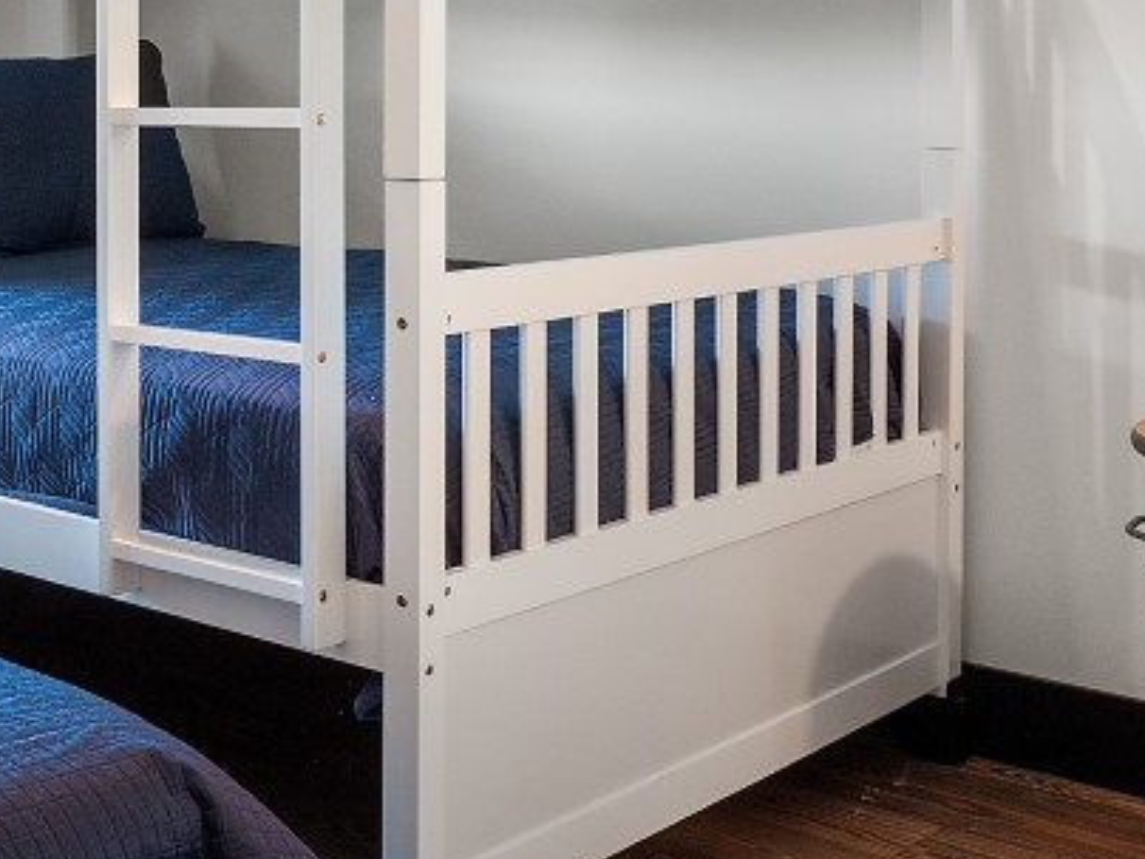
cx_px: 51
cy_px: 113
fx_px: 1885
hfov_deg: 31.7
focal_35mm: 57
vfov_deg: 25.0
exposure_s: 1/5
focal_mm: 8
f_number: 5.6
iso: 400
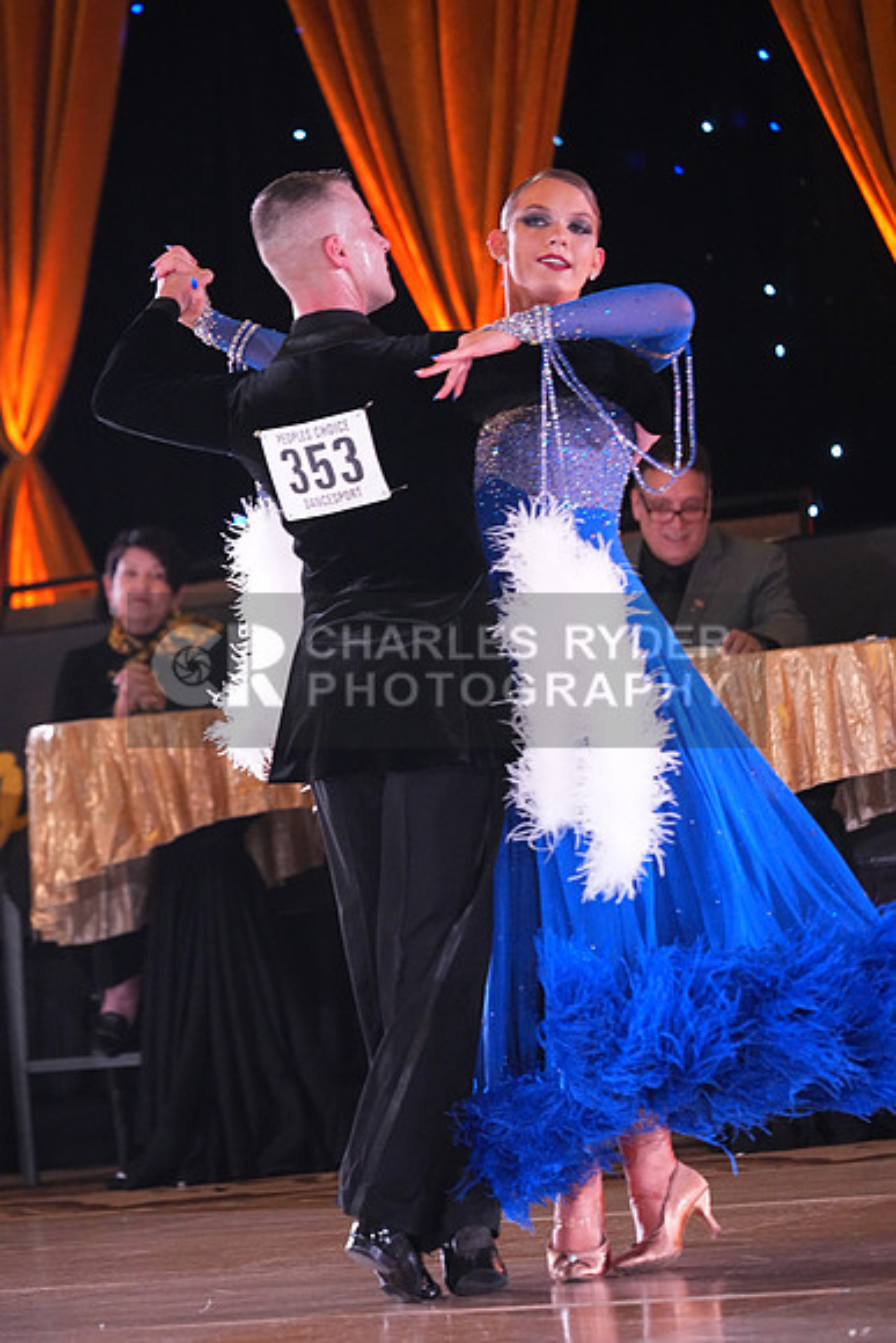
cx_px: 448
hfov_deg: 7.5
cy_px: 672
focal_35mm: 182
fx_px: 6790
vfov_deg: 11.3
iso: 8000
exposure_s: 1/400
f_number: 4
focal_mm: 182
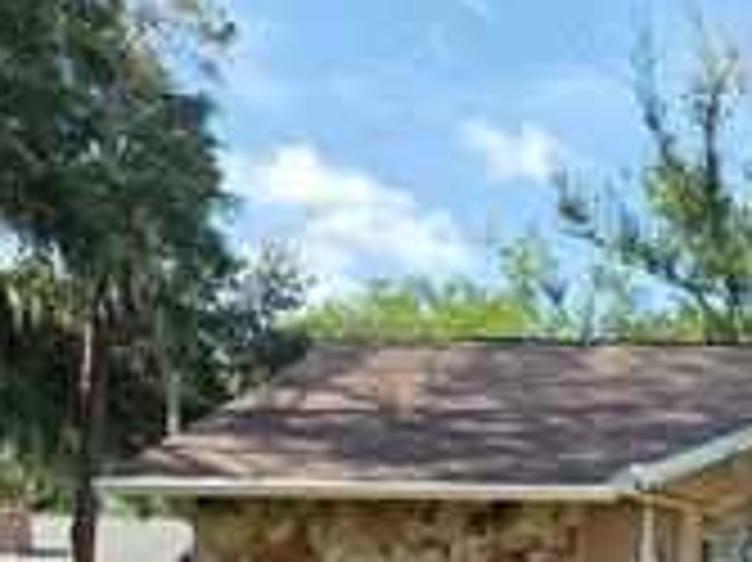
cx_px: 1108
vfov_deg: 21.0
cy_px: 470
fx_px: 1498
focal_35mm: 69
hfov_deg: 23.1
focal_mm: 6.3
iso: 80
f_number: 1.7
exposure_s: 1/2737
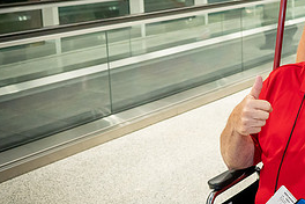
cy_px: 54
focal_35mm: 68
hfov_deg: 27.6
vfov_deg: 19.9
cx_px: 319
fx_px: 576
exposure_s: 1/100
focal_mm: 31
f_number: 5
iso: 4500
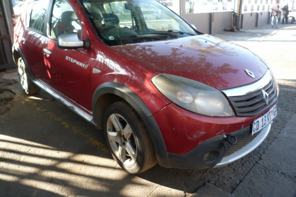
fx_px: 222
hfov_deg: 67.4
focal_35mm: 27
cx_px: 148
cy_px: 86
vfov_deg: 47.9
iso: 100
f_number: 2.8
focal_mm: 4.5
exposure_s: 1/60
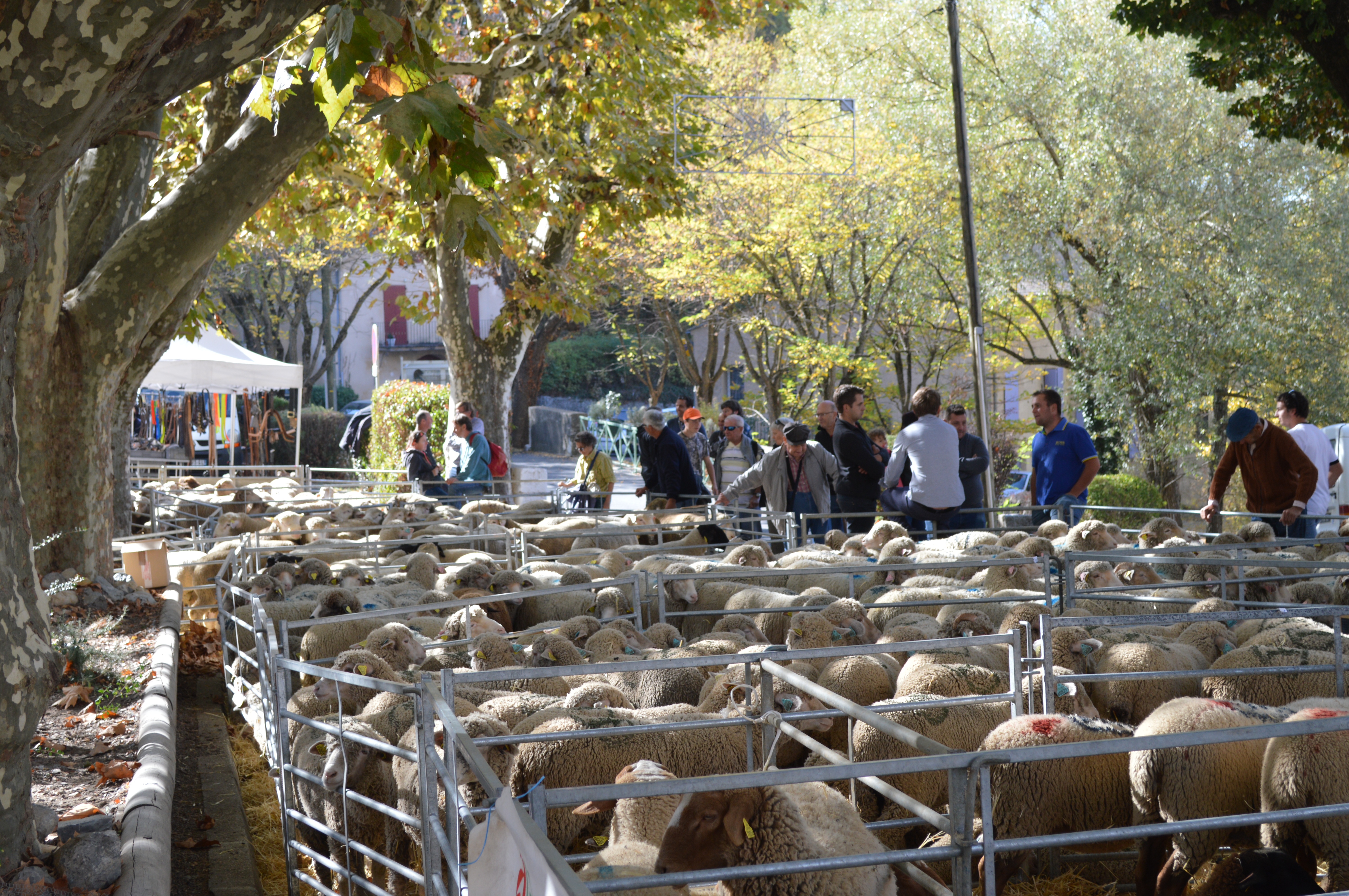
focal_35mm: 60
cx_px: 674
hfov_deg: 33.4
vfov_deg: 22.6
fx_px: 2246
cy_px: 448
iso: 220
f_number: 5.6
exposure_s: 1/125
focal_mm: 40
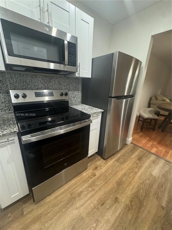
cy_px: 115
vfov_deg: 102.1
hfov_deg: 85.7
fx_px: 93
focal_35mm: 14
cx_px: 86
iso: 500
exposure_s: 1/60
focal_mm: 2.22
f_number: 2.2
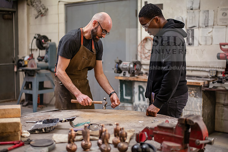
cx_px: 114
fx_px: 317
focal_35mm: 50
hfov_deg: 39.6
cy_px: 76
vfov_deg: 27.0
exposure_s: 1/200
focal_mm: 50
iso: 800
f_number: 2
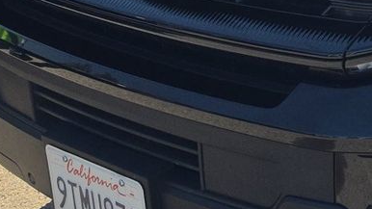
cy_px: -120
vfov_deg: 11.1
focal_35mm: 104
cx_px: 558
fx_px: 1026
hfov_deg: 18.3
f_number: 1.4
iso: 65
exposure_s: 1/4765
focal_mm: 6.5
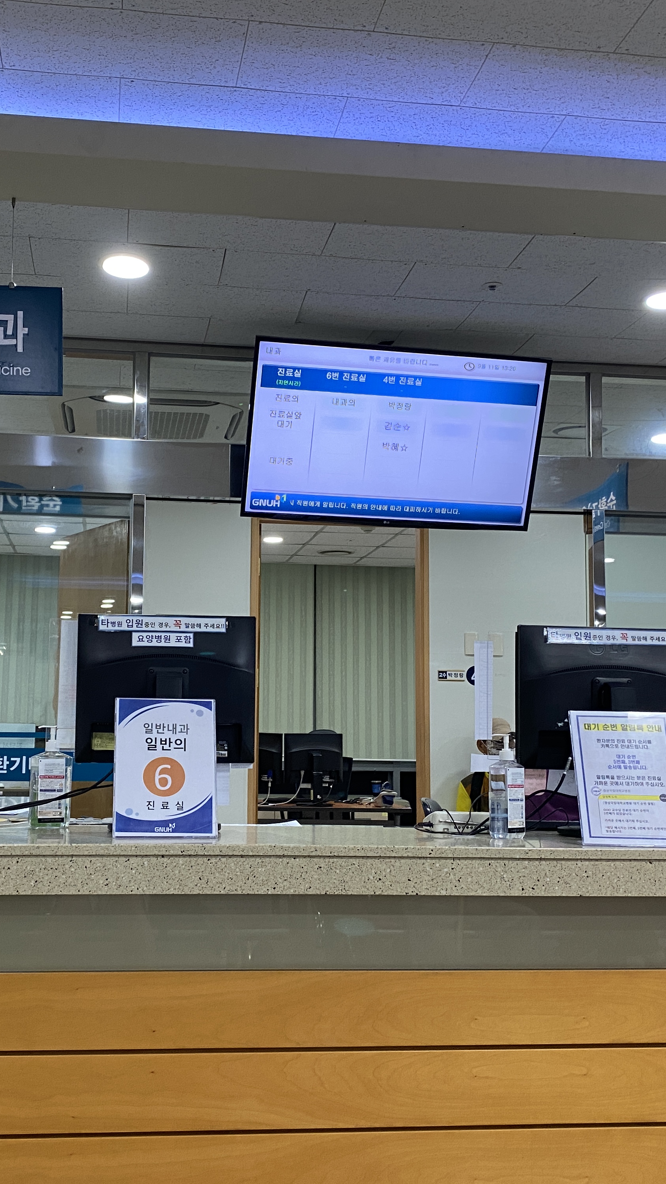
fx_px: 1193
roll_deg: -0.8
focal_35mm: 38
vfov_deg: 52.8
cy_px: 592
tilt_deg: +5.9
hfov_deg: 31.0
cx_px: 247
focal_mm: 4.25
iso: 100
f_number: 1.8
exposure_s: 1/60
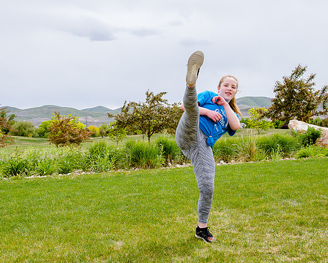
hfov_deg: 34.7
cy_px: 121
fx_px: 525
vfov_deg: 28.1
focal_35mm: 54
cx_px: 146
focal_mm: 35
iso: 200
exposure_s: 1/500
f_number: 6.3
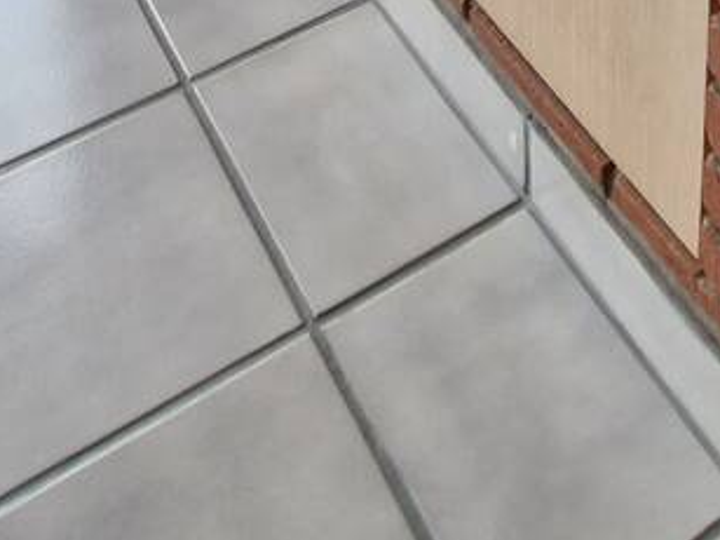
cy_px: -690
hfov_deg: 31.7
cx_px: 366
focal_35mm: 61
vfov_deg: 15.6
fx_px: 1268
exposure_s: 1/253
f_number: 2.2
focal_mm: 1.74
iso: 50
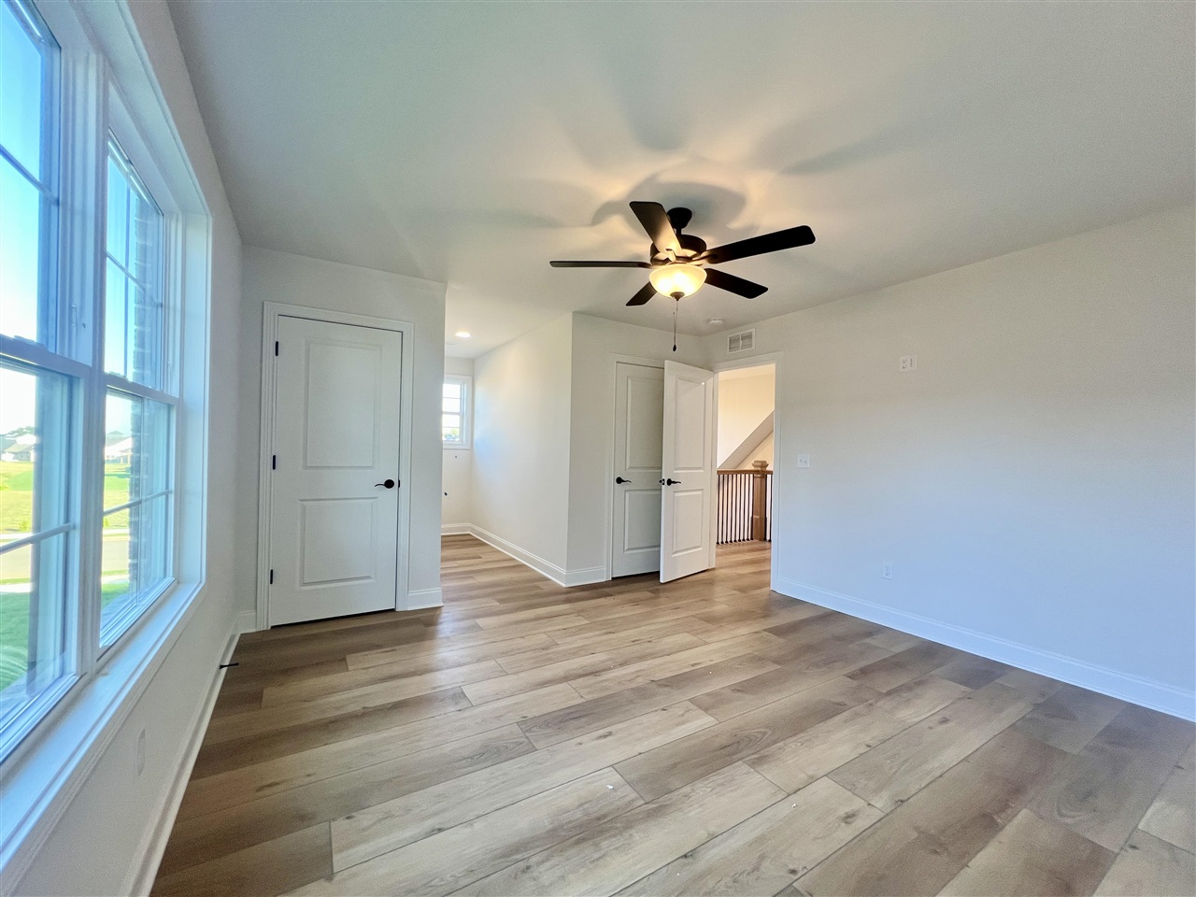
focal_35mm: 13
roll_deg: -1.3
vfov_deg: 89.9
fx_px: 449
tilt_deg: +0.0
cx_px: 598
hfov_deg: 106.2
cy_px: 448
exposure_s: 1/120
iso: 160
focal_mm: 1.57
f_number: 1.8
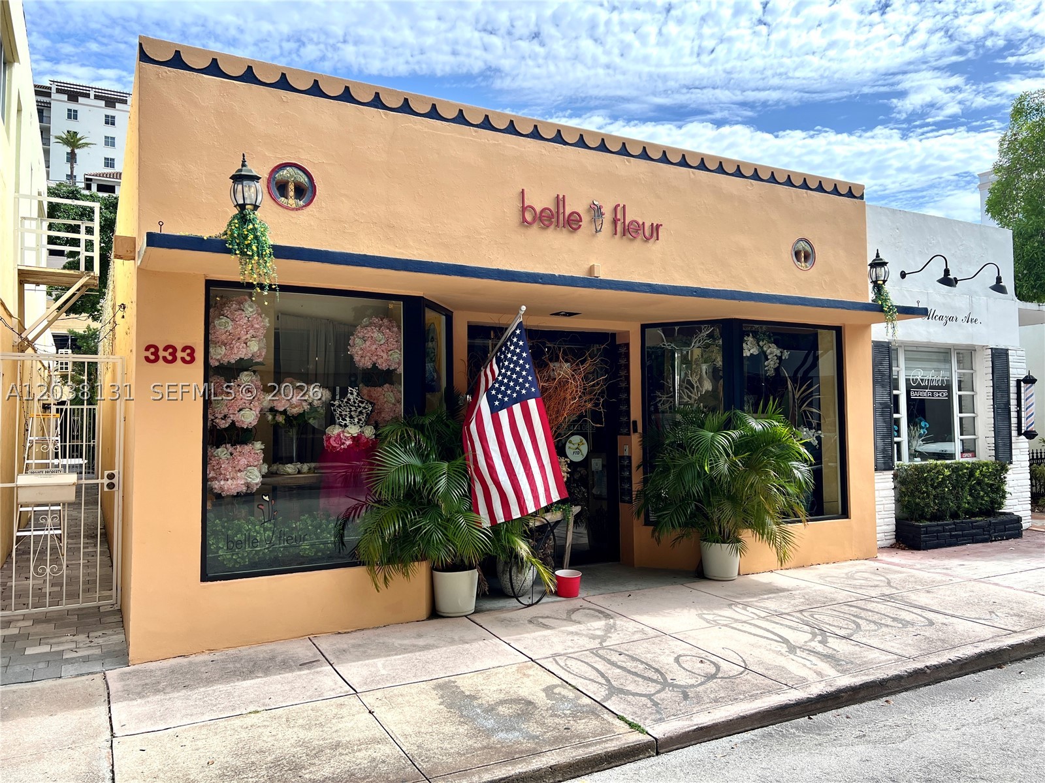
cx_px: 522
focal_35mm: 26
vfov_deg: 53.1
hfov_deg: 67.3
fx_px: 785
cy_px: 392
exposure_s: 1/2404
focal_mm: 5.7
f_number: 1.5
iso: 50
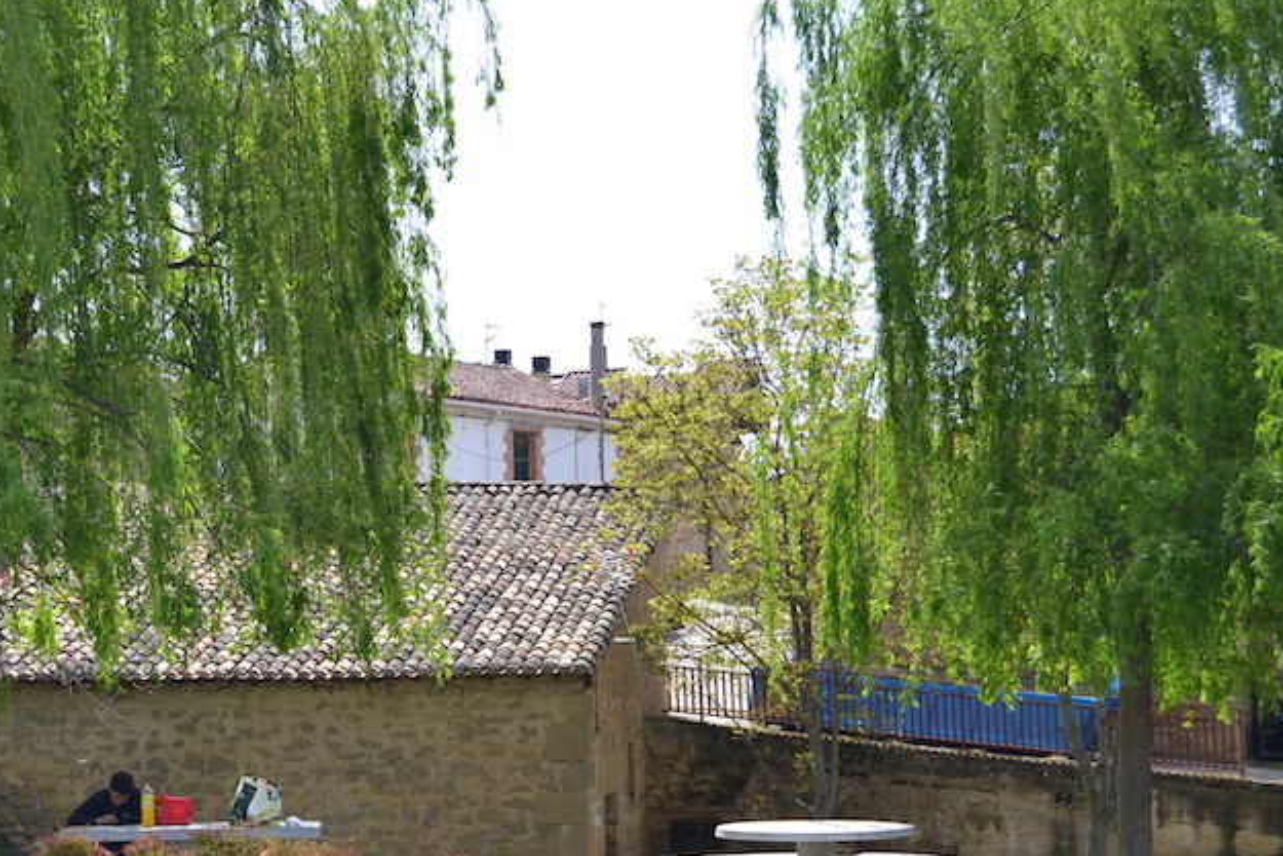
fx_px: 2103
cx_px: 283
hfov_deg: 33.1
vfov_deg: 22.8
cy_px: 623
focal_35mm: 59
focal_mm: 24
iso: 400
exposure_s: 1/1250
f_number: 5
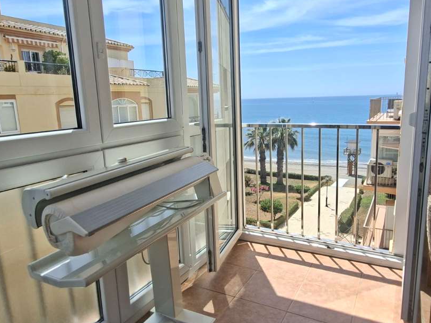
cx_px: 226
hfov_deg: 71.6
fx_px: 299
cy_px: 158
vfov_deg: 56.8
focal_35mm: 24
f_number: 2.2
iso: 40
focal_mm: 1.74
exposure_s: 1/1075
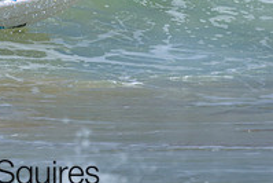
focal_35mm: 3195
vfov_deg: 0.4
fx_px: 24246
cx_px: -54
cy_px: -135
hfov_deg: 0.6
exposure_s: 1/2500
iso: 250
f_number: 6.3
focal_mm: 800
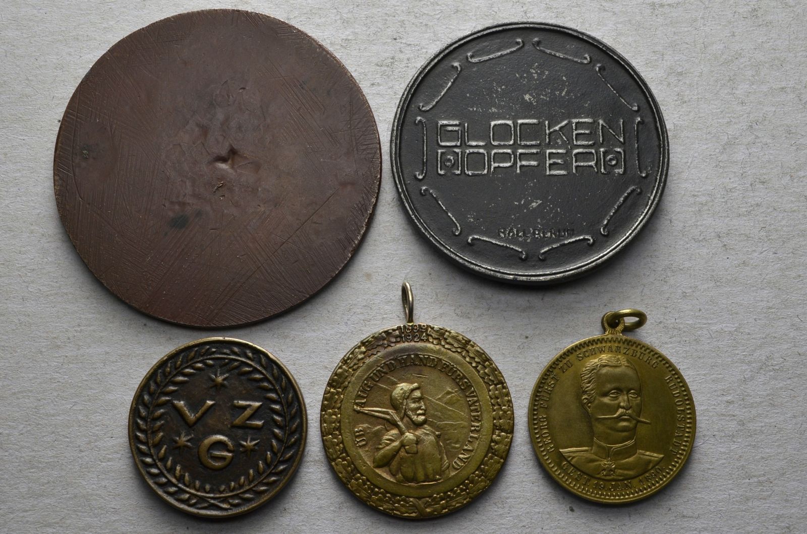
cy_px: 267
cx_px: 404
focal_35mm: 48
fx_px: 1074
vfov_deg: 28.0
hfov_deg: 41.2
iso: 400
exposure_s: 1/250
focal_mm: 32
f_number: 14
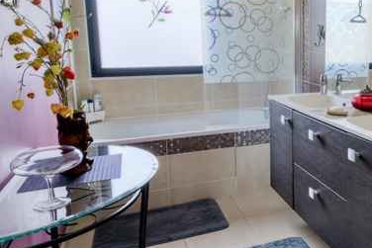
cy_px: 95
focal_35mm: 34
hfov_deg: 51.0
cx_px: 317
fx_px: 351
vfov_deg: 38.7
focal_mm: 16
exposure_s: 1/250
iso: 800
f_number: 8
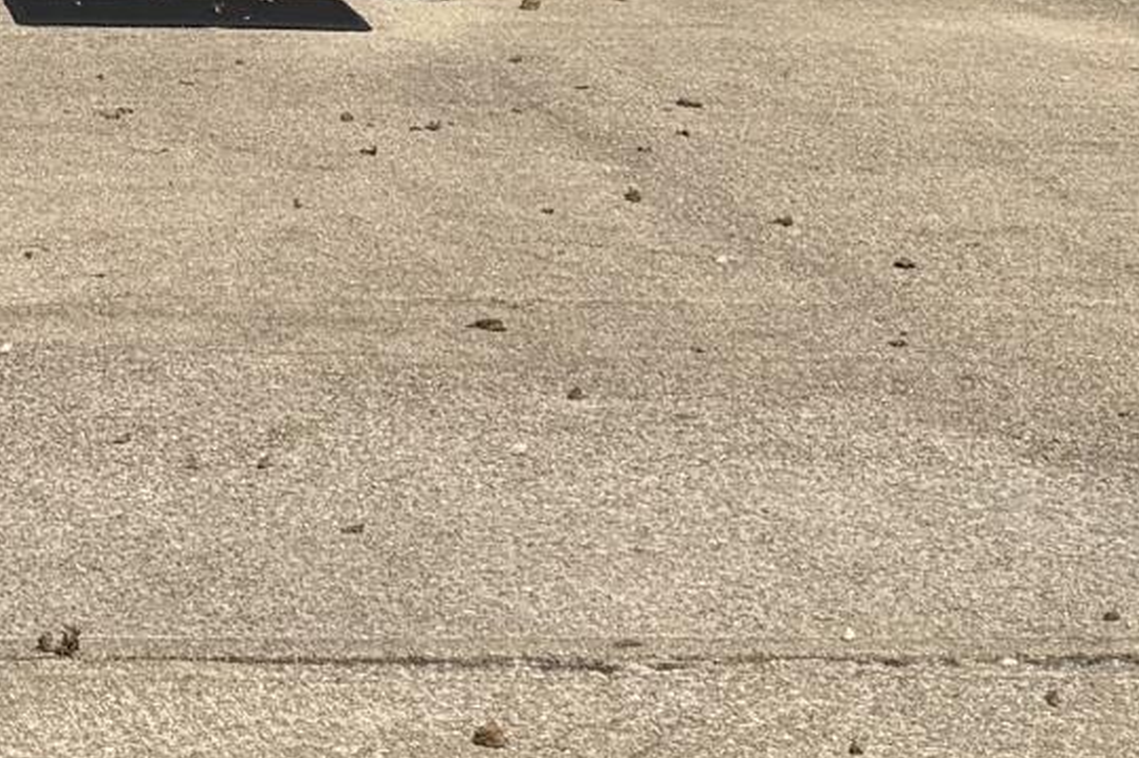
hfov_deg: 14.1
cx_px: -402
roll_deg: -0.8
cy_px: -794
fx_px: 4396
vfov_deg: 9.2
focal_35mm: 139
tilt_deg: +1.3
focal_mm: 6.76
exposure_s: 1/5714
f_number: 1.78
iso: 80
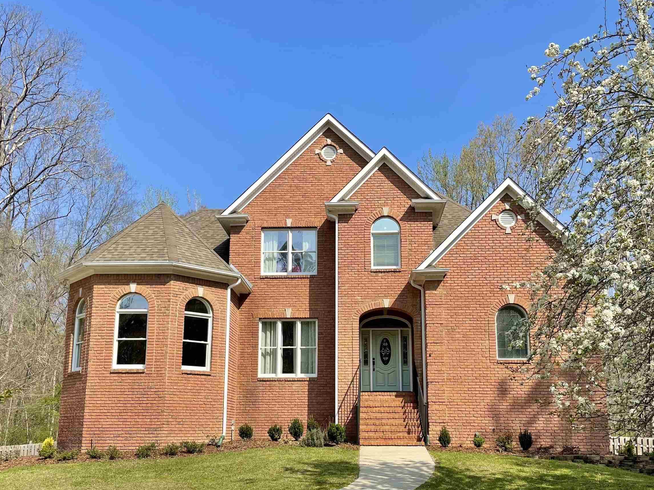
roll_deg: -0.2
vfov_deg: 40.4
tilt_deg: +11.5
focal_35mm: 35
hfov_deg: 52.6
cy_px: 313
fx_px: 661
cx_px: 329
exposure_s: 1/2817
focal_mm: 4.2
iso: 32
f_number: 1.6
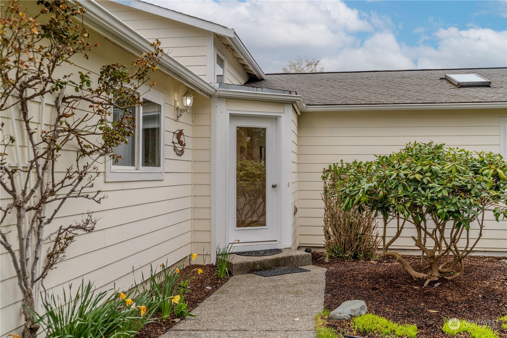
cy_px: 169
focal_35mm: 36
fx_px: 507
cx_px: 254
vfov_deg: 36.9
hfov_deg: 53.1
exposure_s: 1/400
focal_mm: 36
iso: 125
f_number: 4
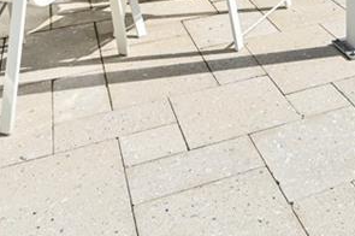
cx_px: 421
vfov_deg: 18.4
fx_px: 598
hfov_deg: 28.8
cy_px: -163
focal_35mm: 61
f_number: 11
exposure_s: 1/640
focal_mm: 17.5
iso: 160
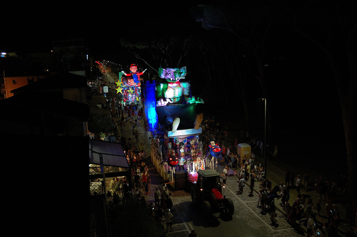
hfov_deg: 55.1
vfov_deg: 38.3
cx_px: 178
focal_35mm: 34
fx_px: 342
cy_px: 118
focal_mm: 23
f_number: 3.8
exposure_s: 1/6
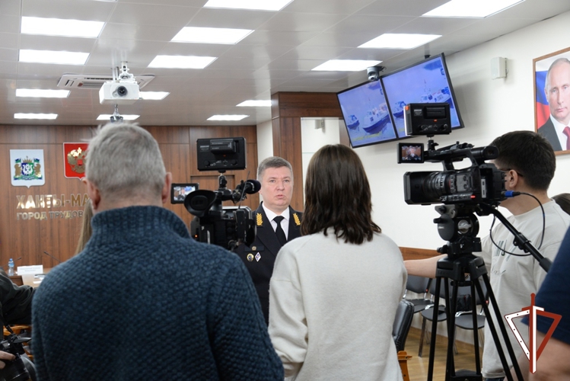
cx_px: 285
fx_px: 760
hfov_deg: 41.1
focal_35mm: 48
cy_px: 190
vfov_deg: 28.1
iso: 1800
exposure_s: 1/125
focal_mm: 48
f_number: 5.6
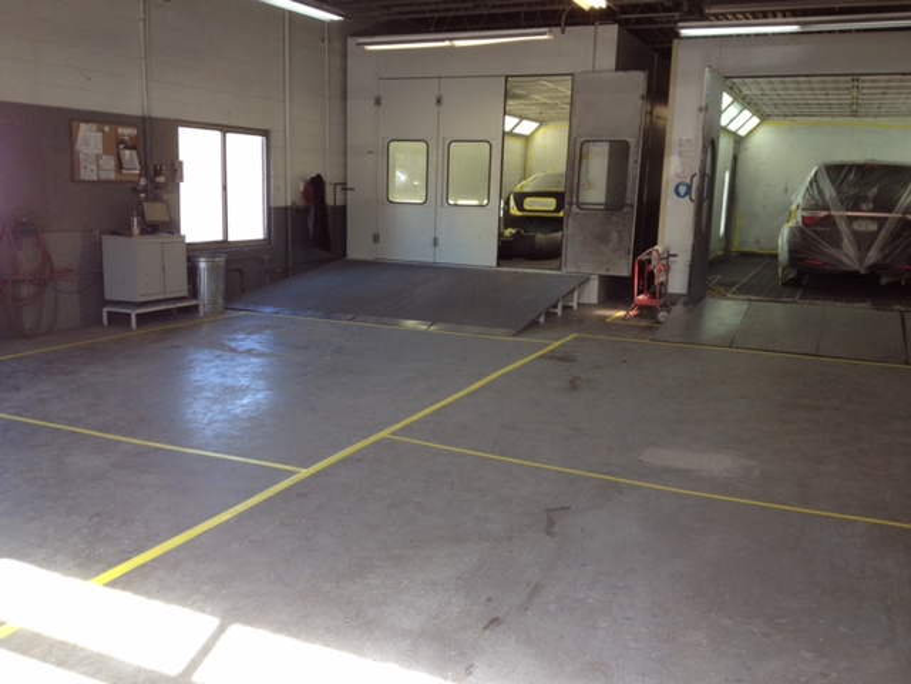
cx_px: 456
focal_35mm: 35
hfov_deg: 52.6
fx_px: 921
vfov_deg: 40.7
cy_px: 342
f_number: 2.4
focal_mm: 4.28
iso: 80
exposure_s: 1/120
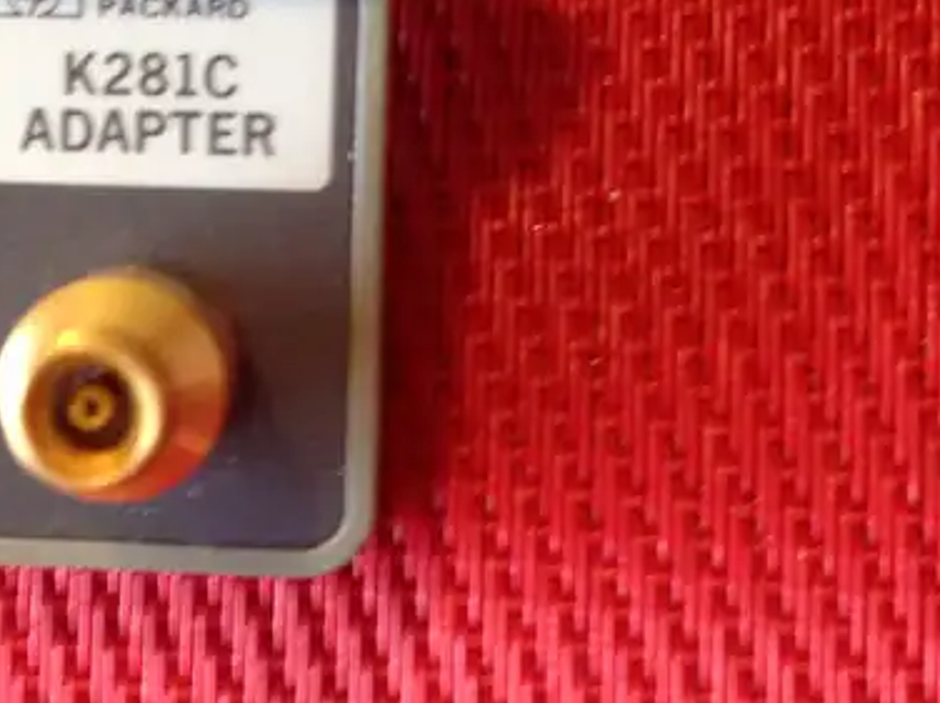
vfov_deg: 15.9
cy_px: 348
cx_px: 108
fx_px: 2522
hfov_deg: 20.7
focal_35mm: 93
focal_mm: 4.28
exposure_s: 1/17
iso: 80
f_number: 2.4
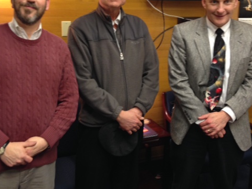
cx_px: 119
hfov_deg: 42.9
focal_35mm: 44
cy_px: 64
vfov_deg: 32.6
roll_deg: -0.6
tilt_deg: -12.2
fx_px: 320
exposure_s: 1/20
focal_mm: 4.12
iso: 80
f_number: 2.4
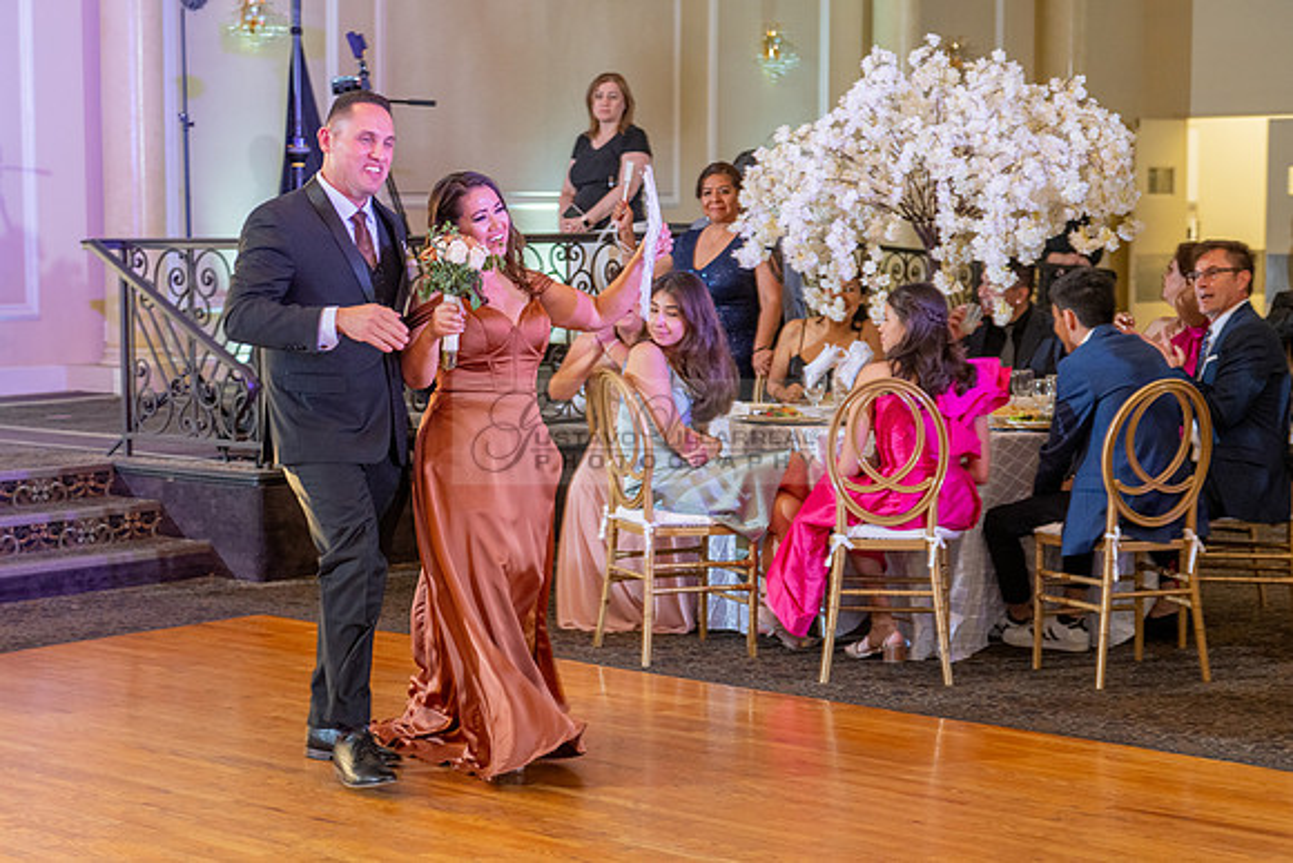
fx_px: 2739
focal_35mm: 76
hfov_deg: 26.5
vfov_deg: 17.9
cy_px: 475
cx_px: 472
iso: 800
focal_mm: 60
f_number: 4
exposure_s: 1/80
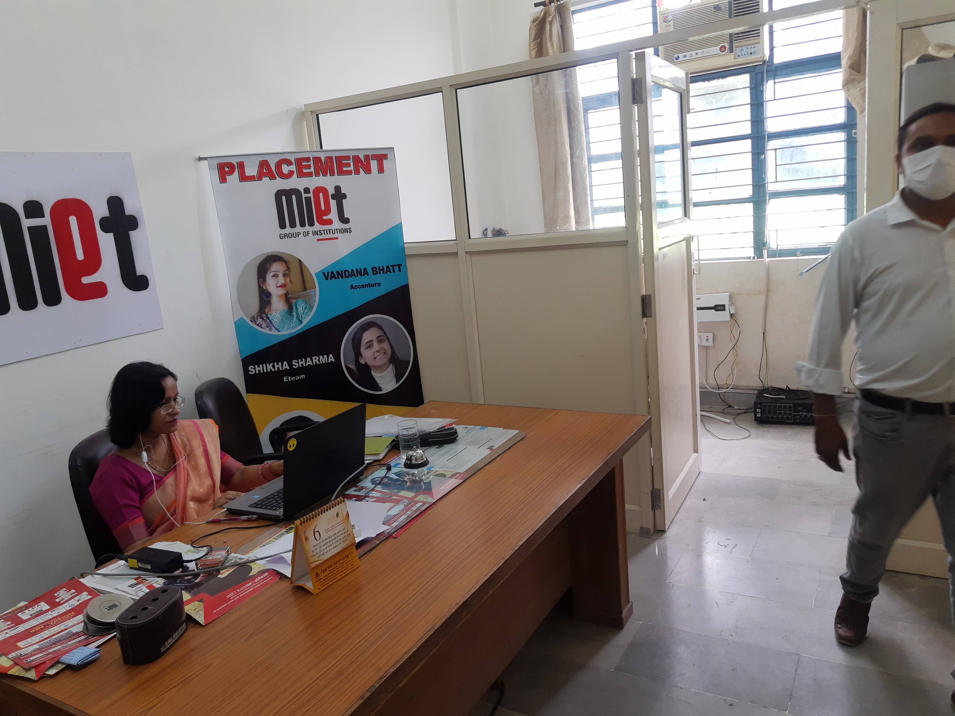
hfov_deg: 67.3
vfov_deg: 53.1
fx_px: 717
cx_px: 478
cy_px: 358
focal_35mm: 26
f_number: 1.7
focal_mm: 4.75
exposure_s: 1/50
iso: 52
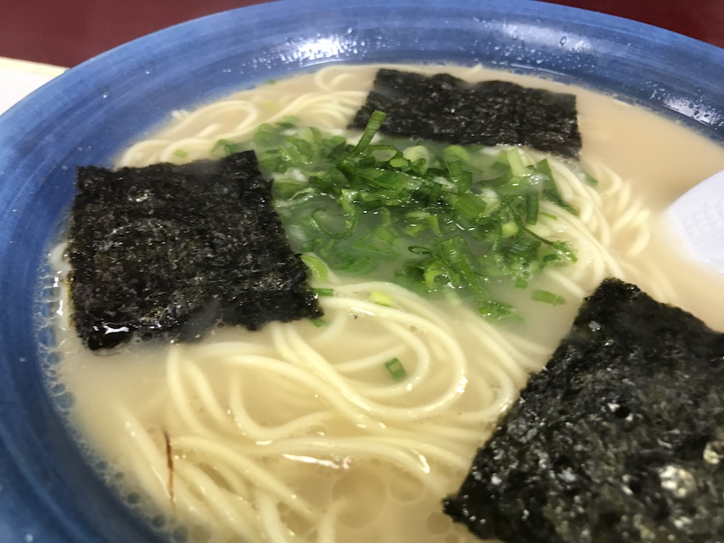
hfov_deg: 63.4
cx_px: 362
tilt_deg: -41.5
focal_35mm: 28
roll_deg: -0.9
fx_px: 586
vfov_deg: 49.7
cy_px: 272
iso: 100
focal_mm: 3.99
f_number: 1.8
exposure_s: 1/30
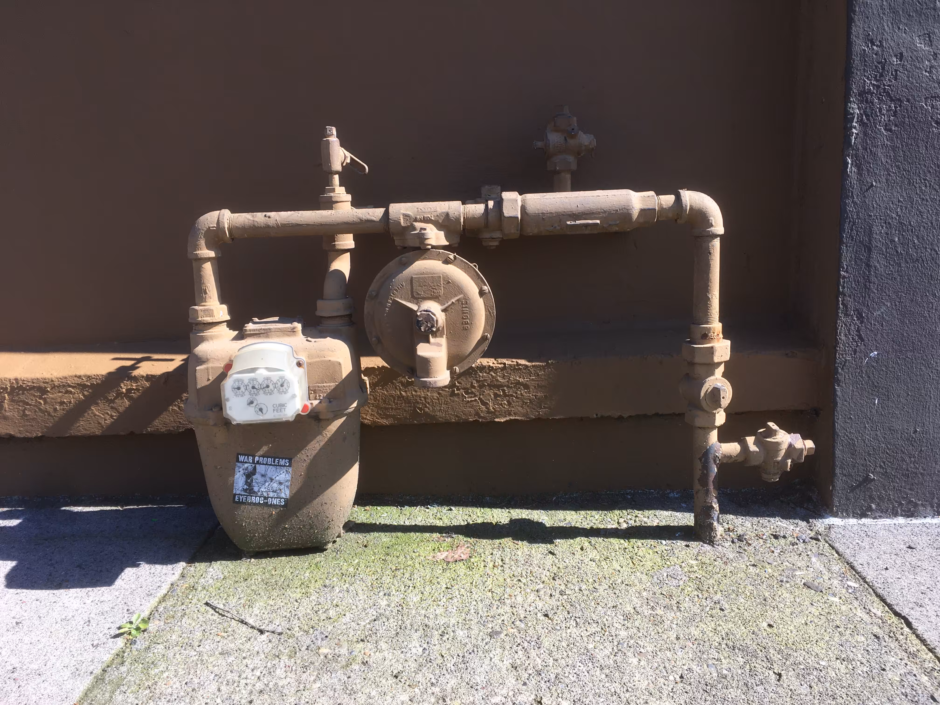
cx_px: 470
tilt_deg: -11.3
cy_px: 352
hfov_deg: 61.7
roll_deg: +2.5
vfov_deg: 48.2
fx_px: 787
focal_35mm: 29
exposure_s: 1/601
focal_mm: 4.15
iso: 25
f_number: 2.2
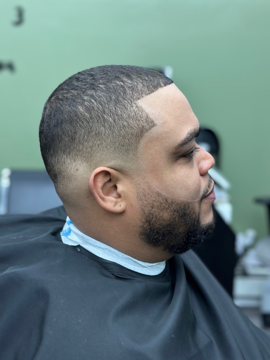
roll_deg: -1.6
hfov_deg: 30.3
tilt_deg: -12.4
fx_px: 499
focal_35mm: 48
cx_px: 135
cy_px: 180
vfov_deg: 39.7
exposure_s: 1/120
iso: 100
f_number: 1.78
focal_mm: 6.86
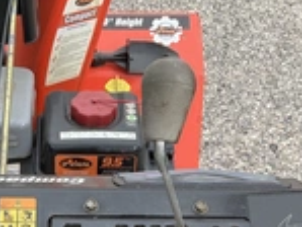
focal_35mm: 78
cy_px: 257
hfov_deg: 24.8
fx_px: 681
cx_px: 81
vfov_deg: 18.1
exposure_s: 1/540
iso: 25
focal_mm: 3
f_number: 1.8
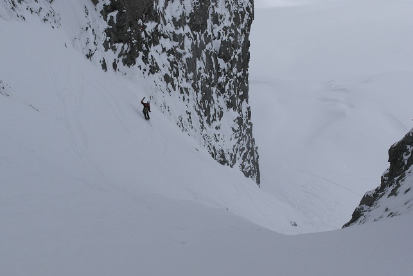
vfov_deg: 29.3
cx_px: 183
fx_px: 528
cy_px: 139
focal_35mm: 46
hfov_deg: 42.7
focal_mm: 24
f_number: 10
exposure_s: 1/640
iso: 100
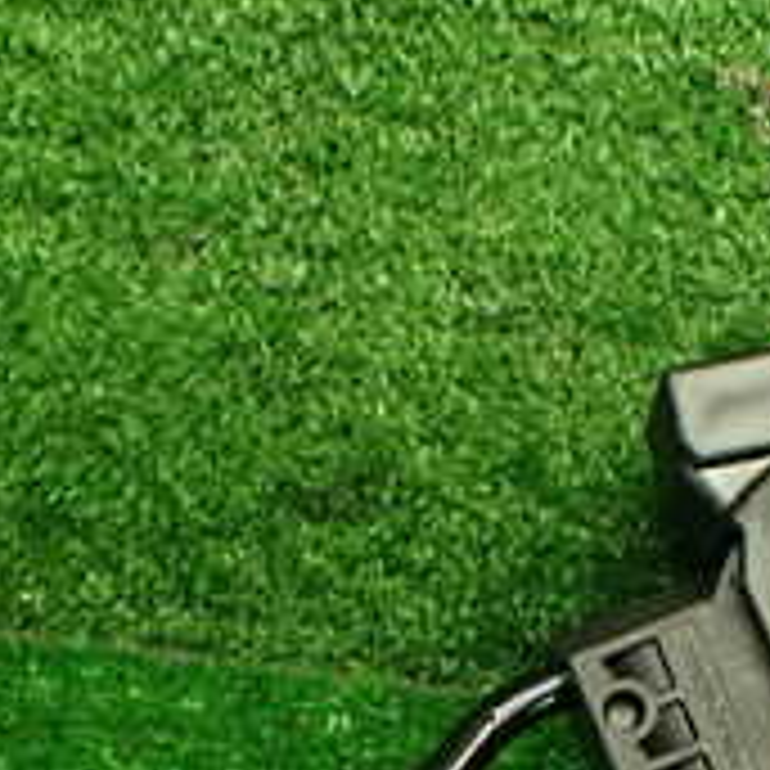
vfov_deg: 18.3
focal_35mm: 93
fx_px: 2340
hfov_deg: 18.7
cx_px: 459
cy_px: 743
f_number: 2.3
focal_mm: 5.4
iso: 800
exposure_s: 1/125
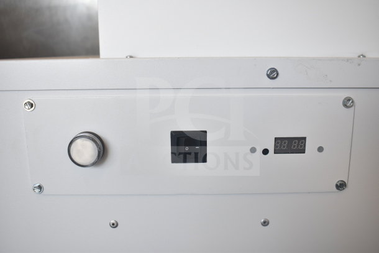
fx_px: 347
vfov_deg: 40.0
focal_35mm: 33
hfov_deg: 57.2
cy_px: 126
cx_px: 190
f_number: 4.5
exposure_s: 1/80
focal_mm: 22
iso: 200
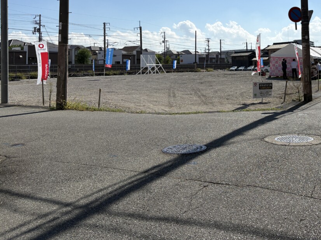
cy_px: 53
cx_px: 240
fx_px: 380
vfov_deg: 34.2
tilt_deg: +3.8
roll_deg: +2.3
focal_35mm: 41
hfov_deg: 44.3
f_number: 1.6
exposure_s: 1/8850
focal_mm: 5.96
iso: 50
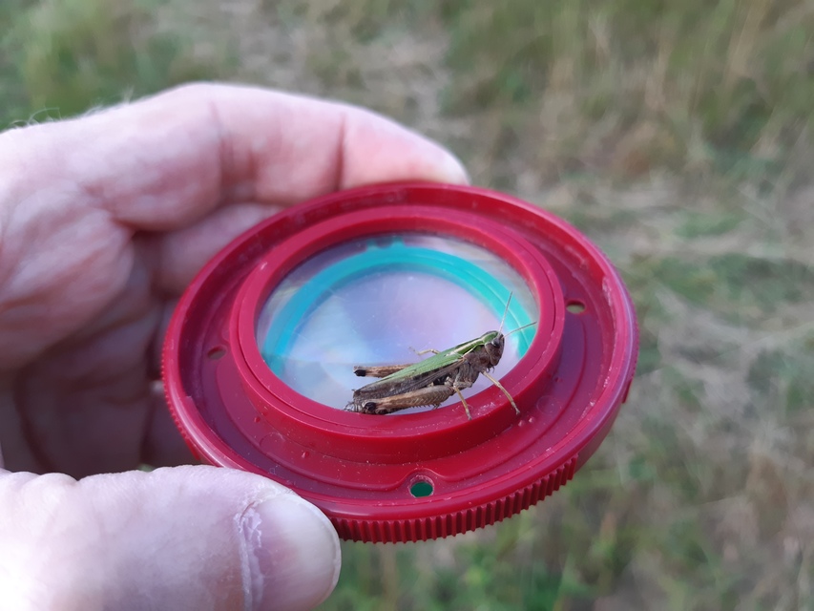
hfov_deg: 67.3
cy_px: 306
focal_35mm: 26
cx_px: 407
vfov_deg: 53.1
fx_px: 611
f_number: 1.7
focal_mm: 3.92
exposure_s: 1/60
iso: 80
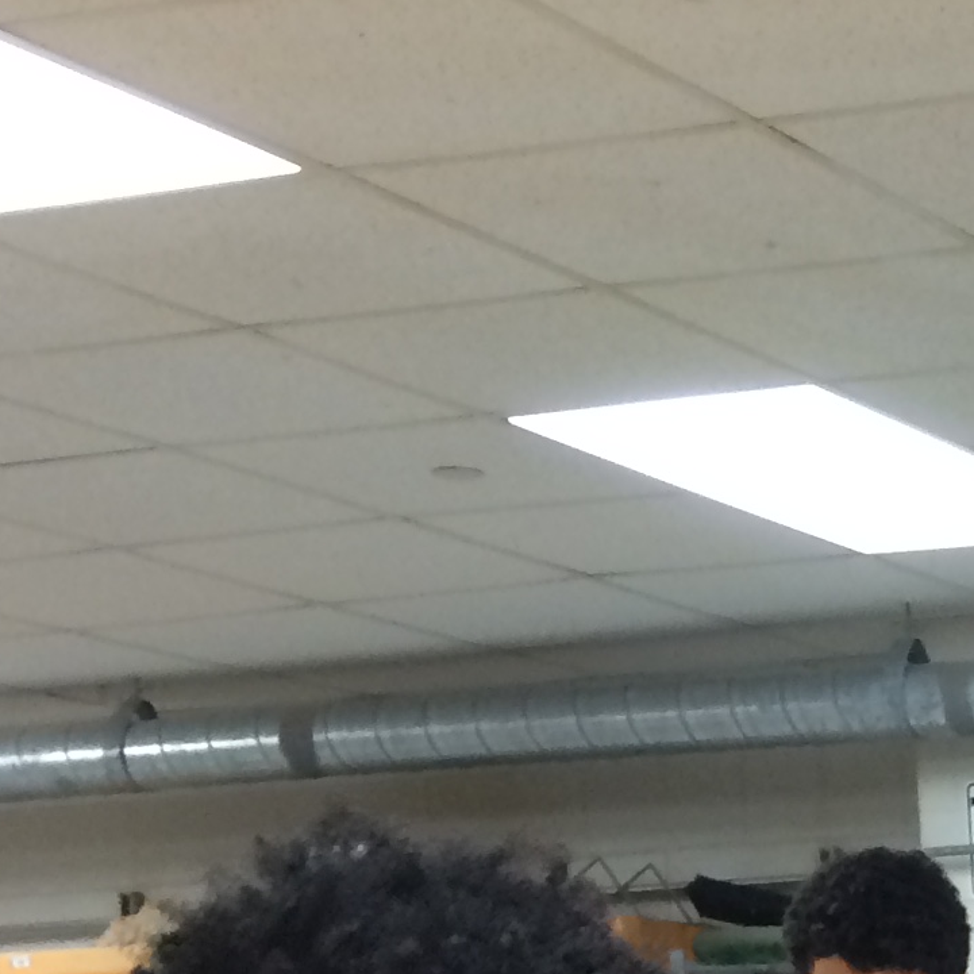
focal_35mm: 116
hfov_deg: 13.3
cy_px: 1551
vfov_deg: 13.9
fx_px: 3693
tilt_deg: -4.9
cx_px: 1817
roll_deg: +2.0
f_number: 2.2
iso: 100
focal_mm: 4.15
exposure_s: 1/30
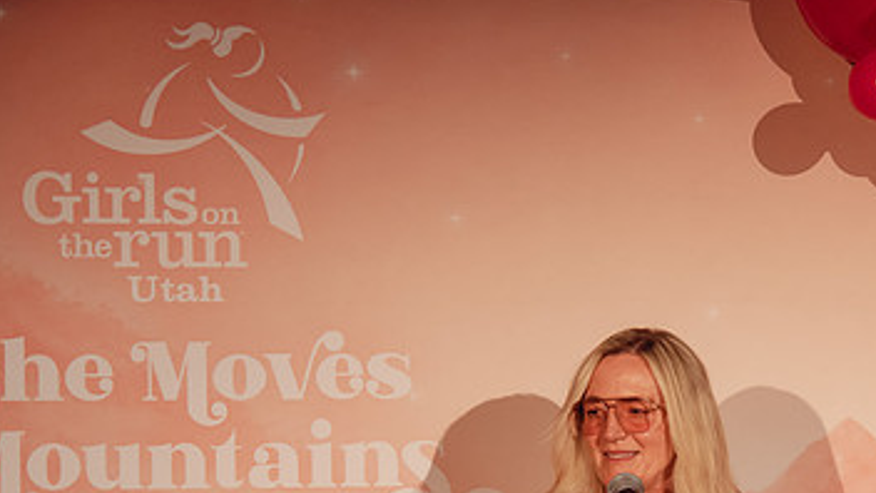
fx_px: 2648
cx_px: 471
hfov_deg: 18.8
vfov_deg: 10.6
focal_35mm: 114
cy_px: 473
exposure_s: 1/320
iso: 3200
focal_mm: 55
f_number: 4
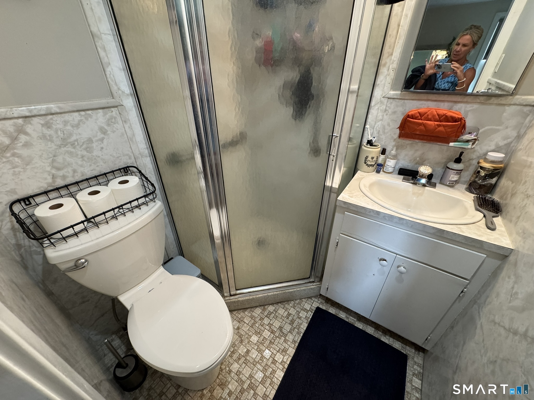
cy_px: 200
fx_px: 216
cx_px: 267
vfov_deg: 85.7
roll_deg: -0.4
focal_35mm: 14
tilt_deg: -31.6
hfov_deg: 102.1
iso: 250
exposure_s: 1/60
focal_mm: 2.22
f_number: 2.2
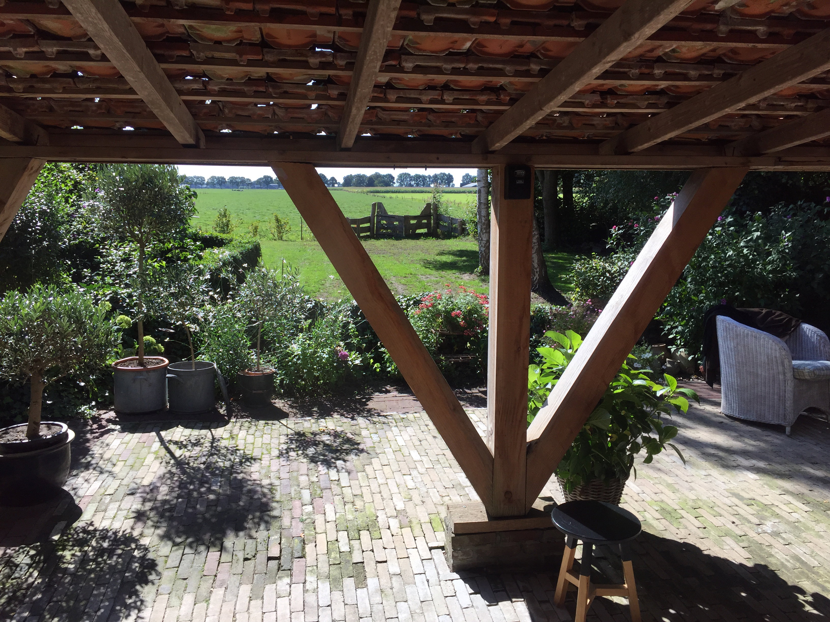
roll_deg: -1.0
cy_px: 311
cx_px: 415
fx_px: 695
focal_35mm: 29
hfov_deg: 61.7
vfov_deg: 48.2
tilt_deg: -8.9
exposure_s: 1/807
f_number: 2.2
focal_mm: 4.15
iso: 32
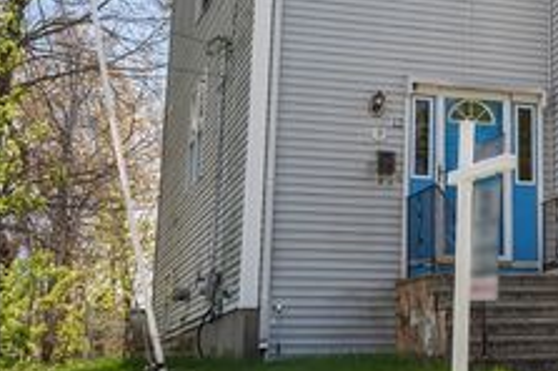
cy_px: 54
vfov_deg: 18.1
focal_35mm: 74
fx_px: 1145
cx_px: 561
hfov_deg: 26.0
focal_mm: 33
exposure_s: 1/640
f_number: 7.1
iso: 320
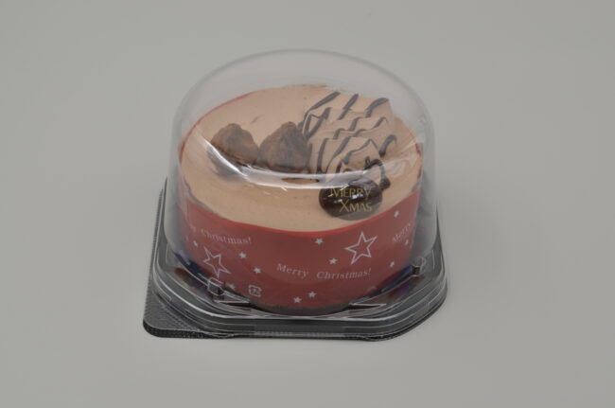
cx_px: 308
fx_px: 1407
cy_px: 204
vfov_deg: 16.5
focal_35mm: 82
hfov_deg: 24.7
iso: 400
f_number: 10
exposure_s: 1/60
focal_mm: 55
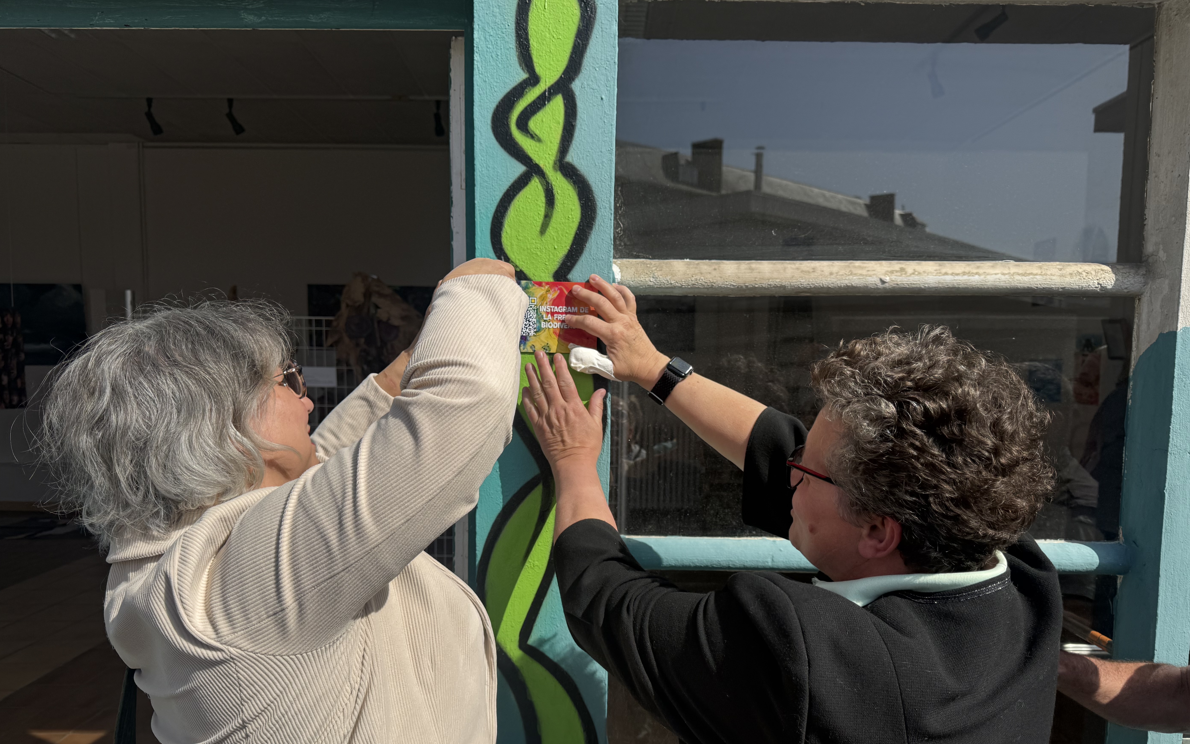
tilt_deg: -5.9
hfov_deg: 70.4
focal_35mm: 26
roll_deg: -1.3
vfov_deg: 47.3
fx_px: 843
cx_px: 602
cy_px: 449
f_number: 1.78
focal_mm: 6.76
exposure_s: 1/2907
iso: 80
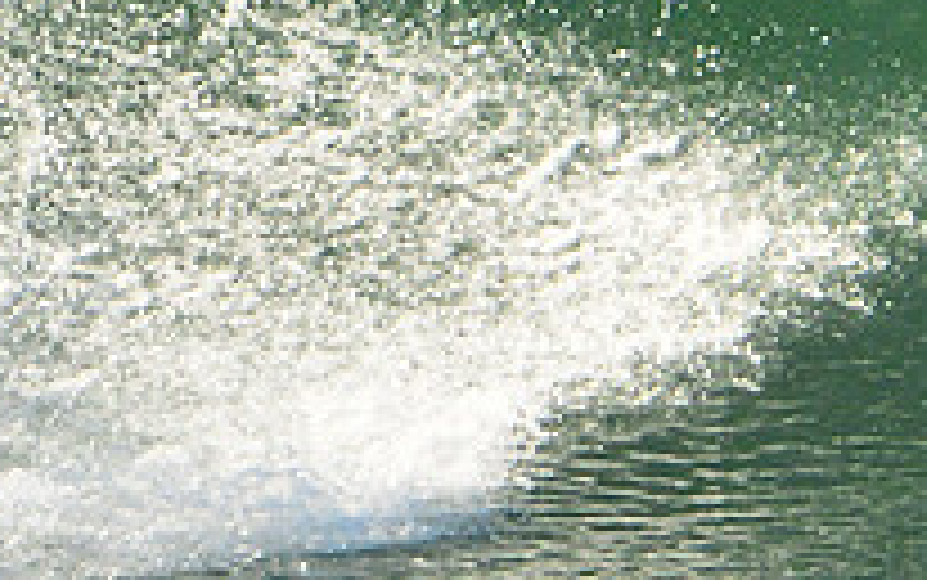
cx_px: 410
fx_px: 39913
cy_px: 45
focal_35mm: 1579
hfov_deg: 1.3
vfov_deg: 0.8
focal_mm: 550
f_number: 10
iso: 1250
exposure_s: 1/800
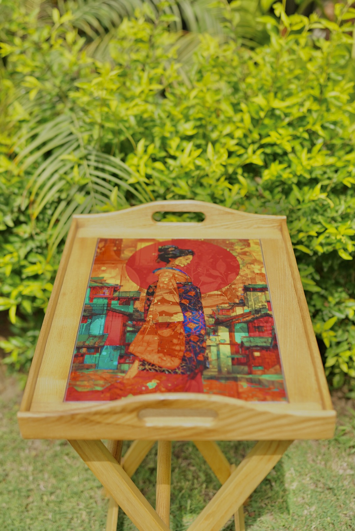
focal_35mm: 52
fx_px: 768
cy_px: 266
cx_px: 178
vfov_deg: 38.2
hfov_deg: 26.0
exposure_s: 1/160
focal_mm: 35
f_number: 2
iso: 160
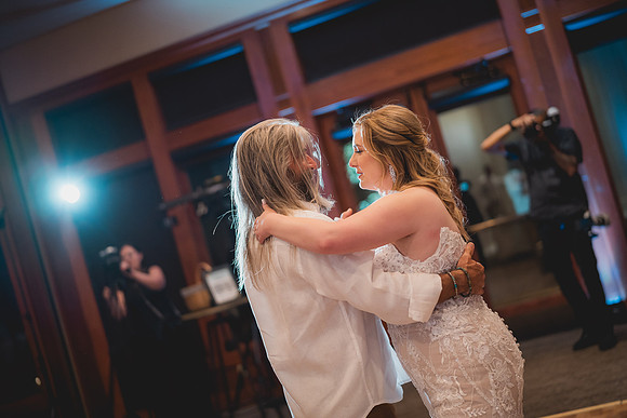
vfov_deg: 27.0
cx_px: 314
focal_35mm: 50
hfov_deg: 39.6
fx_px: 871
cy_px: 209
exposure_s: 1/400
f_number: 1.4
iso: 1250
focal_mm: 50
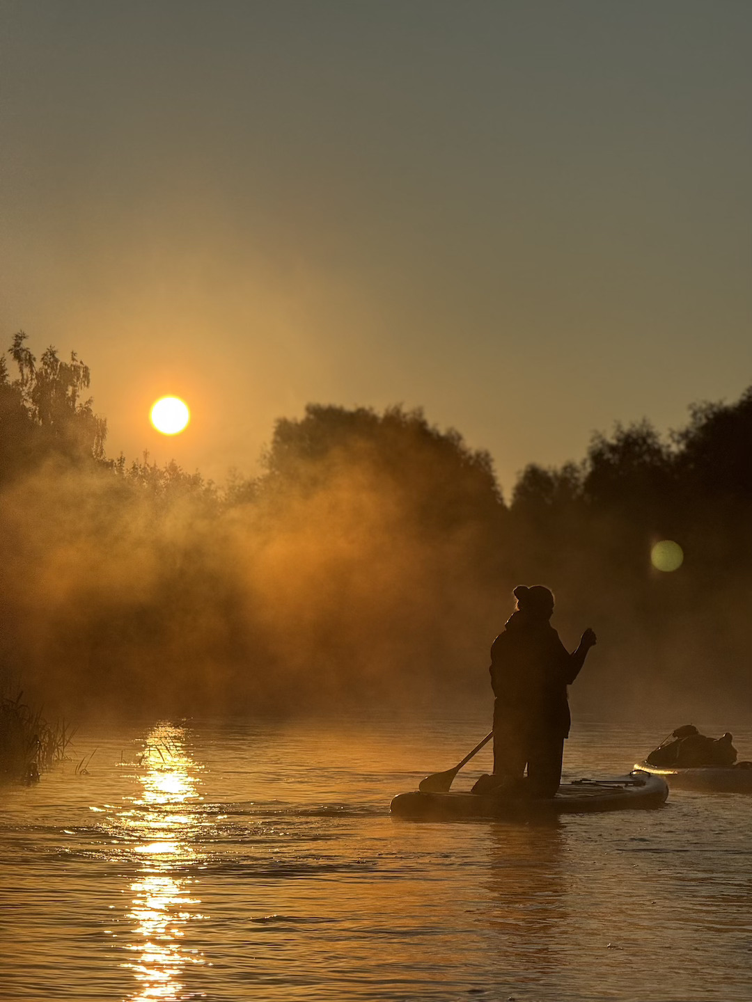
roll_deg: -1.8
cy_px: 501
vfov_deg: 16.4
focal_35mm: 120
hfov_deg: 12.3
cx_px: 376
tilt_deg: +0.4
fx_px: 3476
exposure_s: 1/9615
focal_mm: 15.66
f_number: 2.8
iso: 50
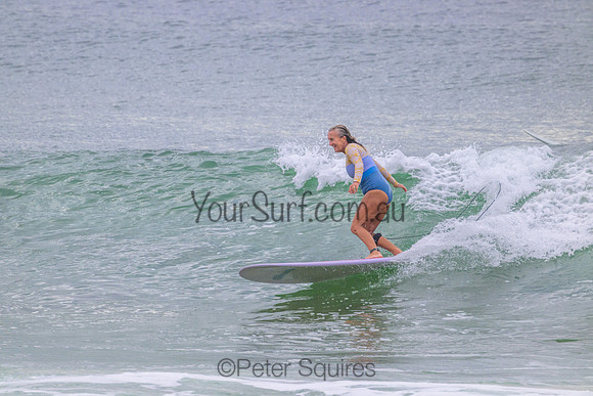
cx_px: 296
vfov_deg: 1.7
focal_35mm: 800
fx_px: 13180
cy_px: 198
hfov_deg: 2.6
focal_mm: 800
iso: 1400
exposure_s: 1/2000
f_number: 11
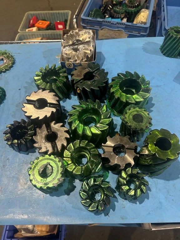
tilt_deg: -57.6
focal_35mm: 24
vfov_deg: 71.6
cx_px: 90
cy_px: 120
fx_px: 166
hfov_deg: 56.8
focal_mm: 6.86
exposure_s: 1/60
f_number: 1.78
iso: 250
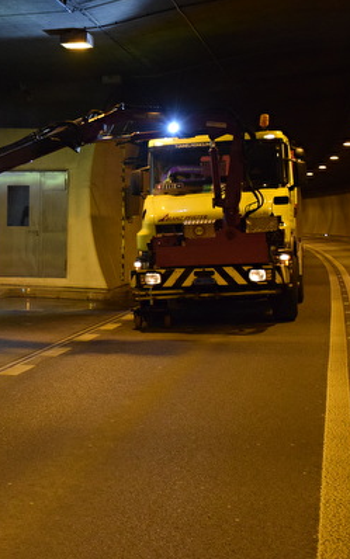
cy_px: 279
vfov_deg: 25.6
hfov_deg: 15.9
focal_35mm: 81
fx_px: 1232
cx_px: 1
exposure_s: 1/60
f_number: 4.2
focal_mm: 35
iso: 2800
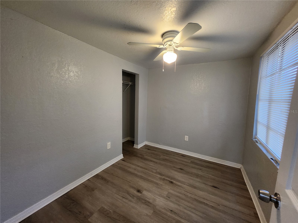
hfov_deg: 106.2
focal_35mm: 13
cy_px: 112
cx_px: 149
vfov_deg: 89.9
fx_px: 112
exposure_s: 1/60
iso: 400
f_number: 2.2
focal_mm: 1.74
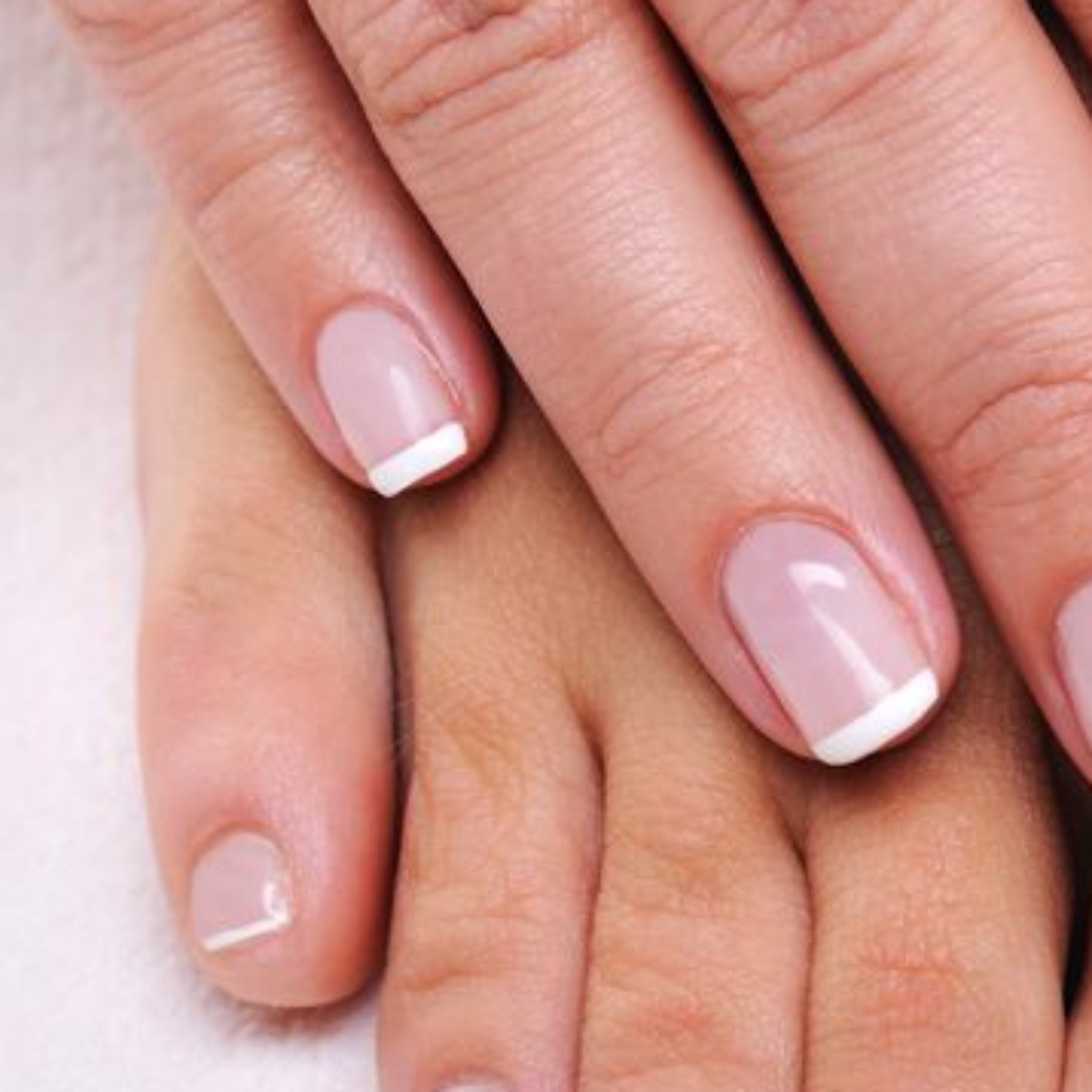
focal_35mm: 299
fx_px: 10671
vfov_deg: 5.9
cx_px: 1440
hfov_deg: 5.8
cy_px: 573
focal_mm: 105
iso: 200
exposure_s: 1/200
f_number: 10
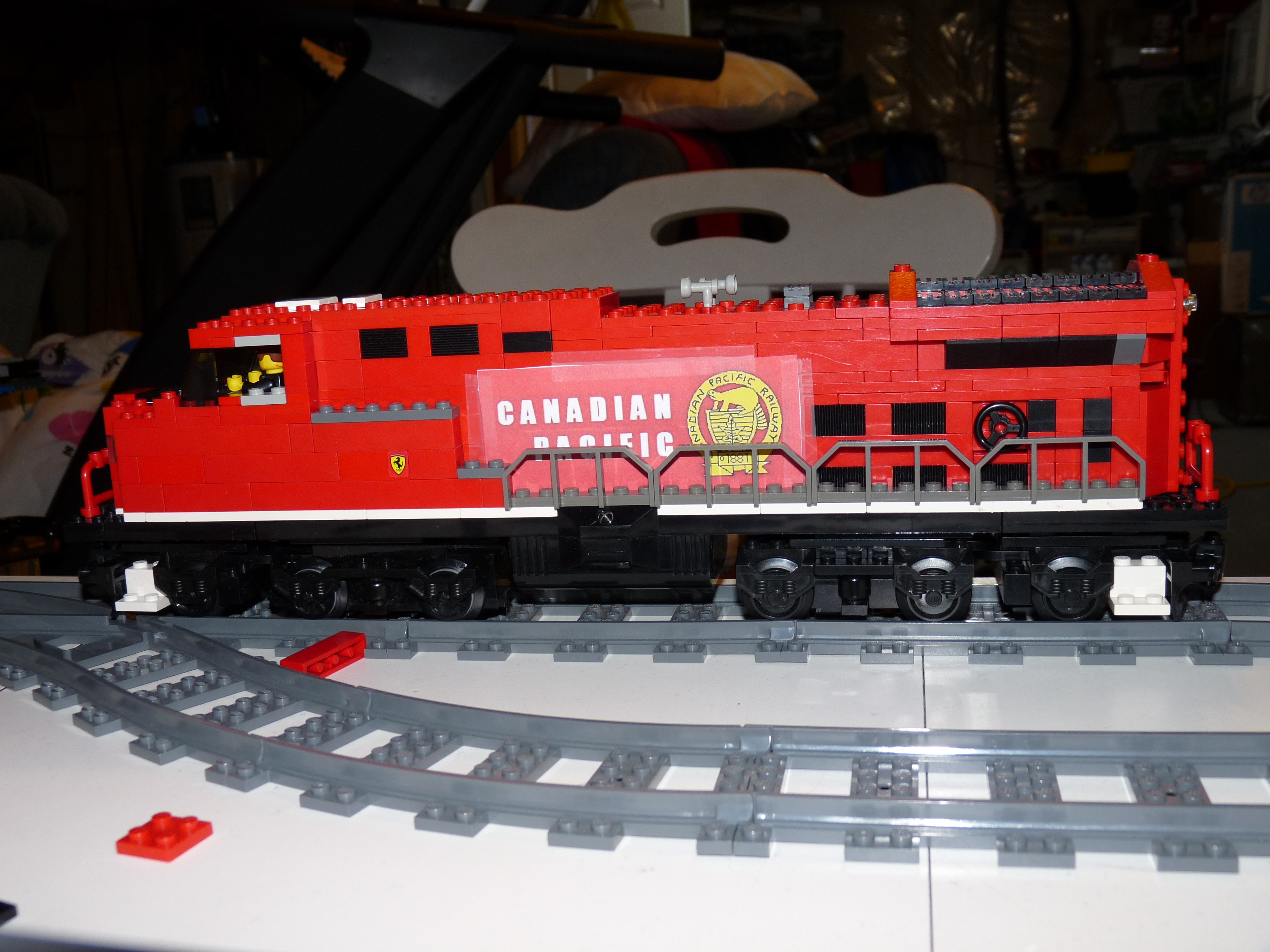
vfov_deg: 37.7
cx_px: 635
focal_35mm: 38
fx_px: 1394
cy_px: 476
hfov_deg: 49.0
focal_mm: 6.8
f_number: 3
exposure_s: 1/30
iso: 100
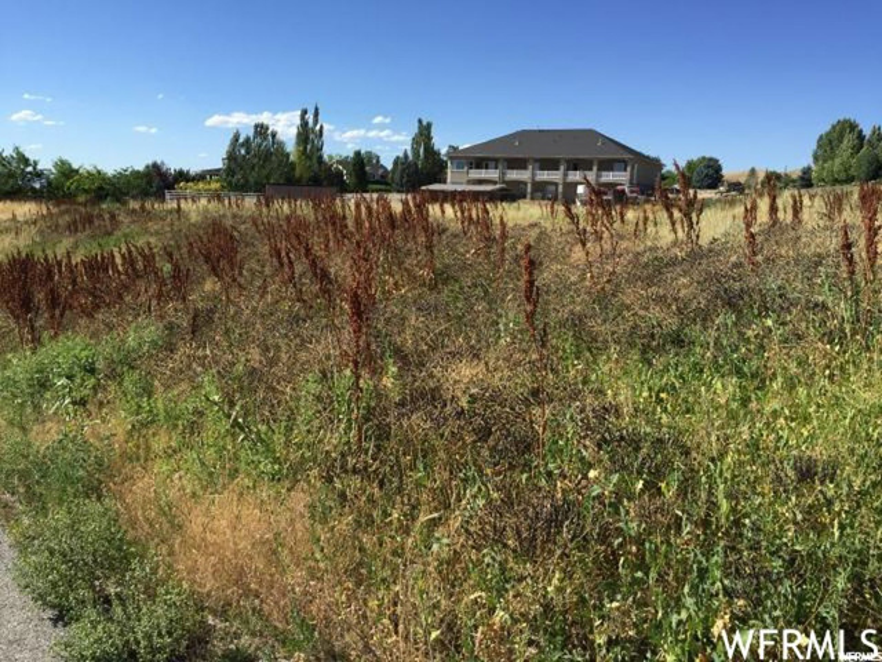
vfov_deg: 48.2
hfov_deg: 61.7
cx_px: 441
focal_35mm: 29
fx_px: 739
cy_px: 331
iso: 32
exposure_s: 1/1721
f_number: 2.2
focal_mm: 4.15
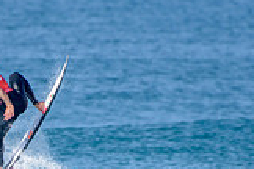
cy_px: 220
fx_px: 12636
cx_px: 31
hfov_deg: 1.2
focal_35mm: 1791
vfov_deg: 0.8
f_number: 5.6
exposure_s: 1/2000
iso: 160
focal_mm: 500
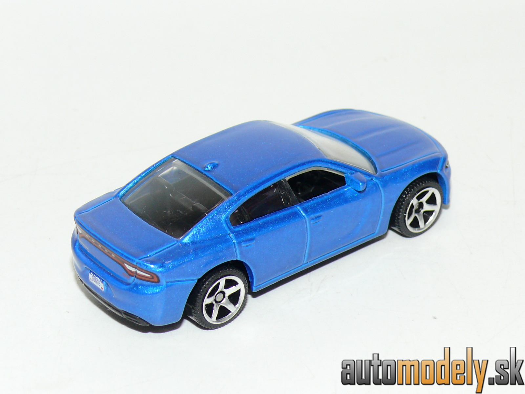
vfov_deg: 13.7
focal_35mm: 108
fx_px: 1638
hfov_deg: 18.2
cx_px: 262
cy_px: 197
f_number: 4
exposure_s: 1/30
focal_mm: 13.8
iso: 100
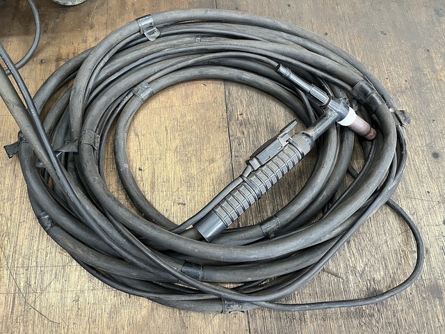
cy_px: 167
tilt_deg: -69.1
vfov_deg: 53.1
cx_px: 222
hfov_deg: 67.3
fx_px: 334
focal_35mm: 26
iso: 400
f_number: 1.6
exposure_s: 1/60
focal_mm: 5.1
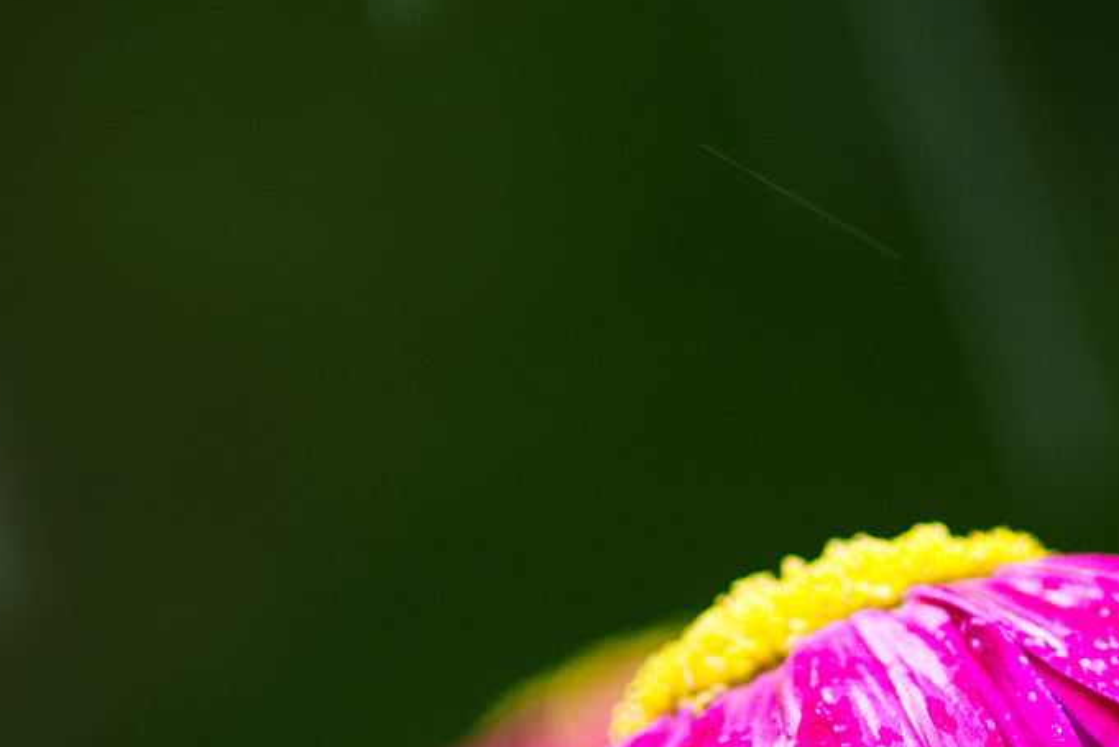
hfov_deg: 2.2
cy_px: 798
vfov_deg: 1.5
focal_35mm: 916
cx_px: 1078
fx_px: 28489
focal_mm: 260
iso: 400
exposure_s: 1/125
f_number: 6.3
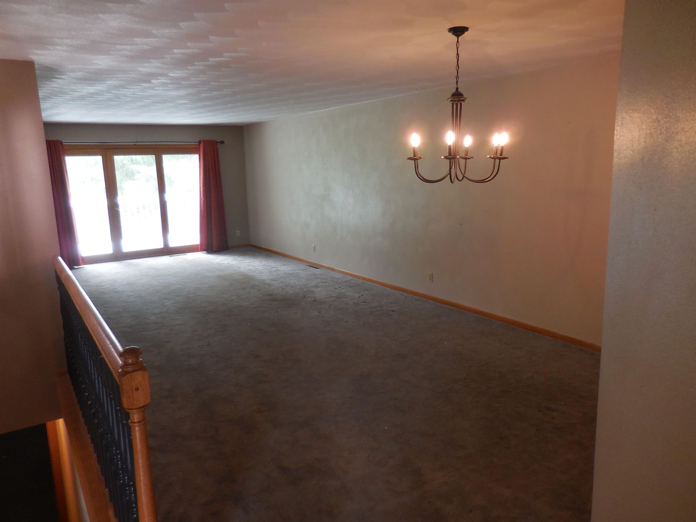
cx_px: 348
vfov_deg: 54.9
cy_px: 261
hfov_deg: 69.4
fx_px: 503
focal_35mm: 25
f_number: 3.3
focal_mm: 4.5
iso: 250
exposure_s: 1/30
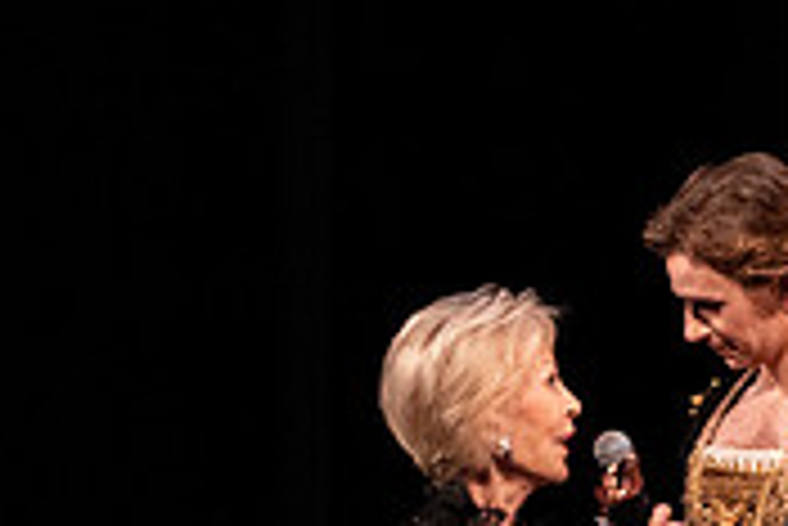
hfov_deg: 1.6
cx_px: 104
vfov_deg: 1.1
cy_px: 829
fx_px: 28610
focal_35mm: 1306
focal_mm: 394
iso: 12800
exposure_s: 1/320
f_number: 9
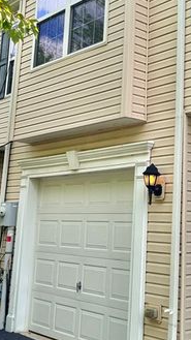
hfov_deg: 21.9
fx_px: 477
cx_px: 183
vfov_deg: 38.6
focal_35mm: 53
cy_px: 107
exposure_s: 1/1637
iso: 80
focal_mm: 6.76
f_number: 1.78
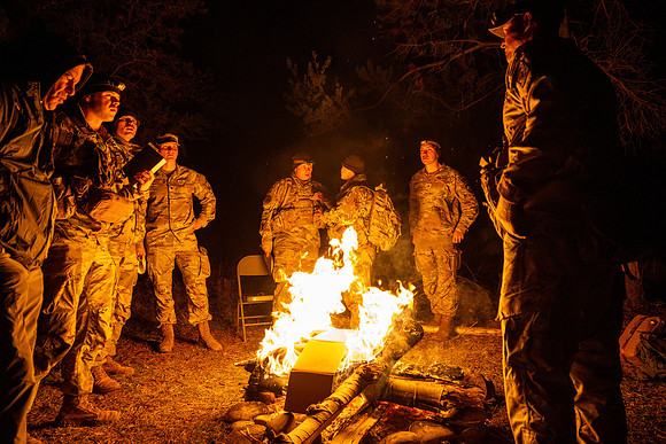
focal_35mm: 25
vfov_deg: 51.3
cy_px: 213
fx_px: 463
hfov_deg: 71.5
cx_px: 324
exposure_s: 1/200
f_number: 2.8
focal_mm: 24
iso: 4000
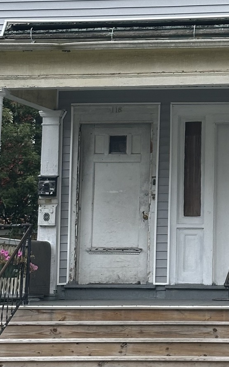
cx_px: 297
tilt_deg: +10.8
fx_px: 1318
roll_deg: -0.4
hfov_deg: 9.7
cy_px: 76
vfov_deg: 15.7
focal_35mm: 132
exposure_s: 1/1133
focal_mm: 6.86
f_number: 1.78
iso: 64
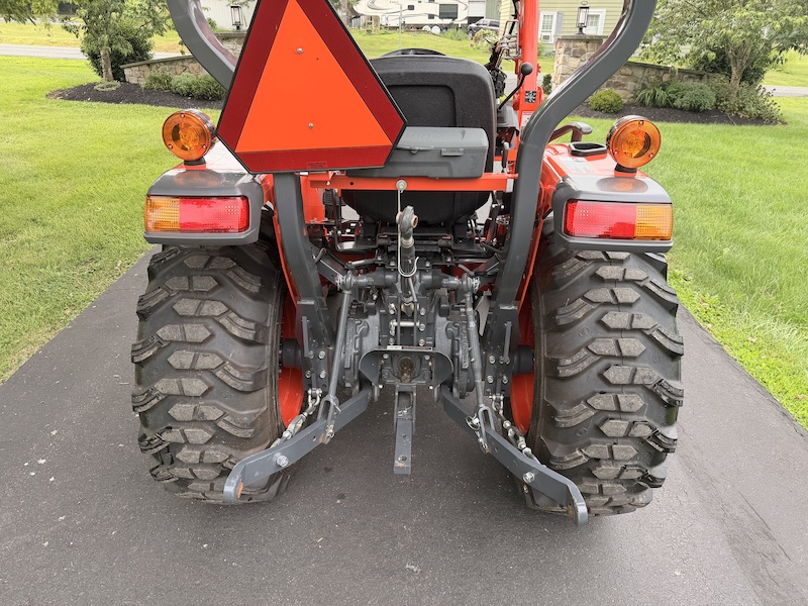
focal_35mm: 24
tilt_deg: -27.8
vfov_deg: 56.8
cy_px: 303
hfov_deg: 71.6
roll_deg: -0.3
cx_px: 404
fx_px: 560
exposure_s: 1/524
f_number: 1.78
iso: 100
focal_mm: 6.76
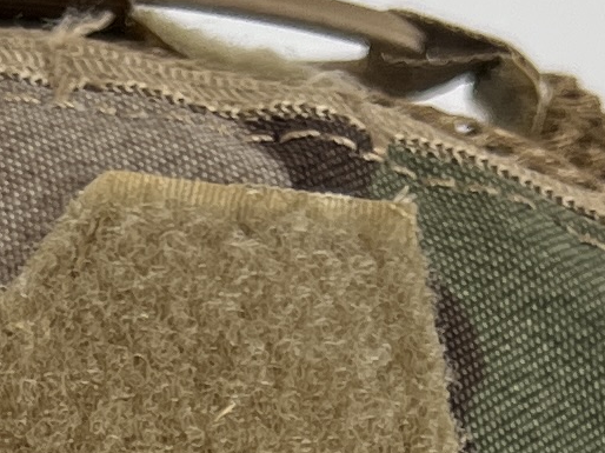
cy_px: 1247
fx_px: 3564
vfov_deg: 6.7
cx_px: -252
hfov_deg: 9.5
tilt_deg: -20.7
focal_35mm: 204
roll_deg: +1.4
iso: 40
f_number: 1.5
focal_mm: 5.7
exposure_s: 1/121
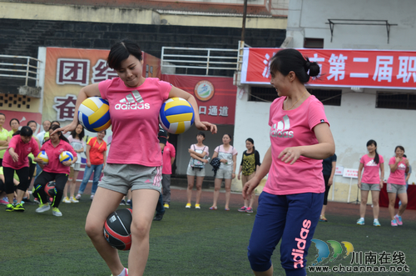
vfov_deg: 15.6
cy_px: 138
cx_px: 208
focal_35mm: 87
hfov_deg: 23.4
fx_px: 1003
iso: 200
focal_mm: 58
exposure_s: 1/180
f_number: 6.7
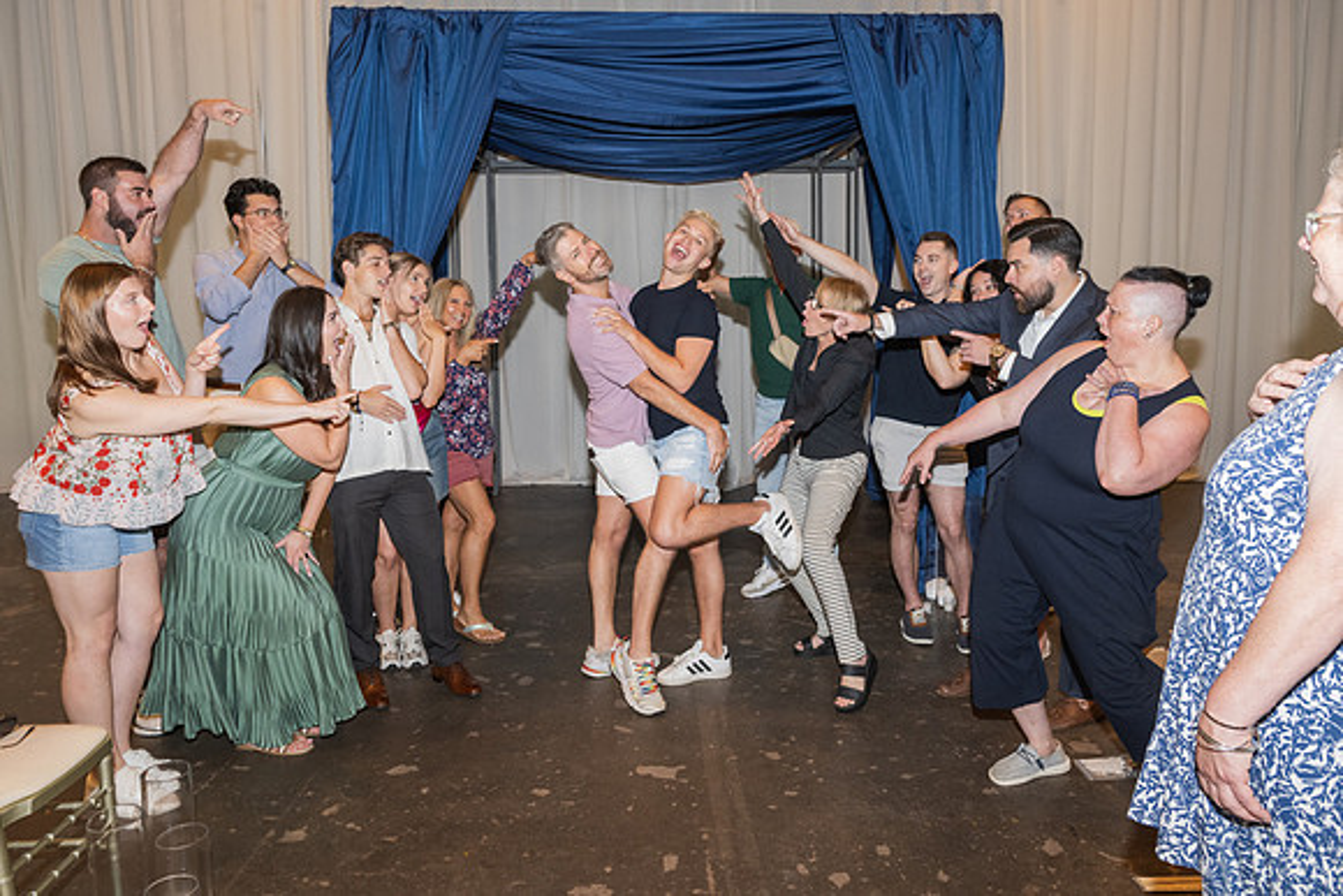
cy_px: 406
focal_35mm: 26
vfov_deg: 48.9
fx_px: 983
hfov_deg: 68.7
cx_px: 676
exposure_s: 1/60
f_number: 5.6
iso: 1600
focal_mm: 24
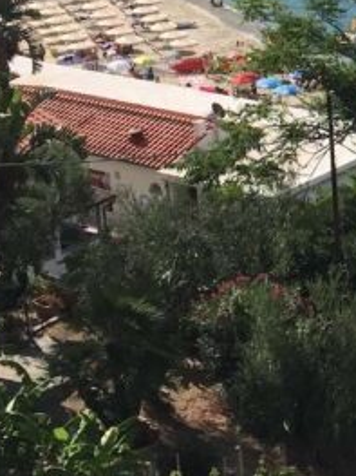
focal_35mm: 113
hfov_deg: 12.3
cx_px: 584
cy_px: -74
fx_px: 1551
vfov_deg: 16.8
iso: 32
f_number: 2.2
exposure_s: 1/2639
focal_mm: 4.15
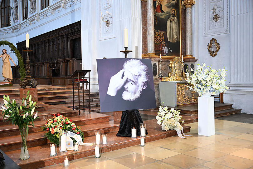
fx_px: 253
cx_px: 126
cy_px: 84
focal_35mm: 36
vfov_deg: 36.9
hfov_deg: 53.1
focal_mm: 36
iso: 1000
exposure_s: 1/80
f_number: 2.8
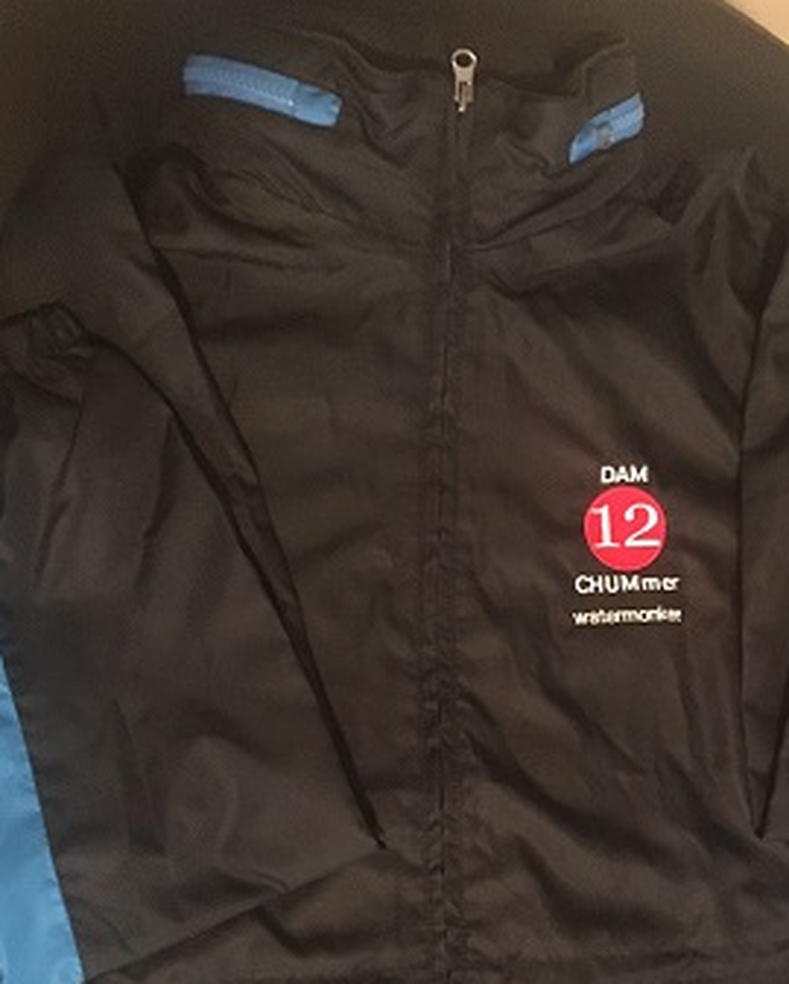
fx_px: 1225
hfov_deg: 35.6
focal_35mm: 42
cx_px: 478
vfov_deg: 43.1
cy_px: 666
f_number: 2.2
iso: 1000
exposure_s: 1/15
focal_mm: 4.15
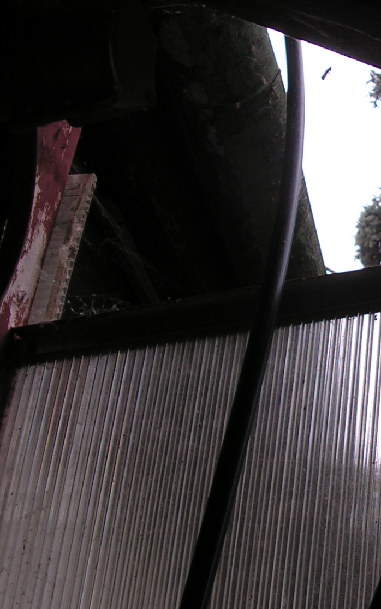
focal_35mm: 70
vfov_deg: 29.4
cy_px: 286
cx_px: 407
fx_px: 1162
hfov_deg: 18.0
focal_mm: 6
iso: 64
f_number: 3.2
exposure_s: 1/60
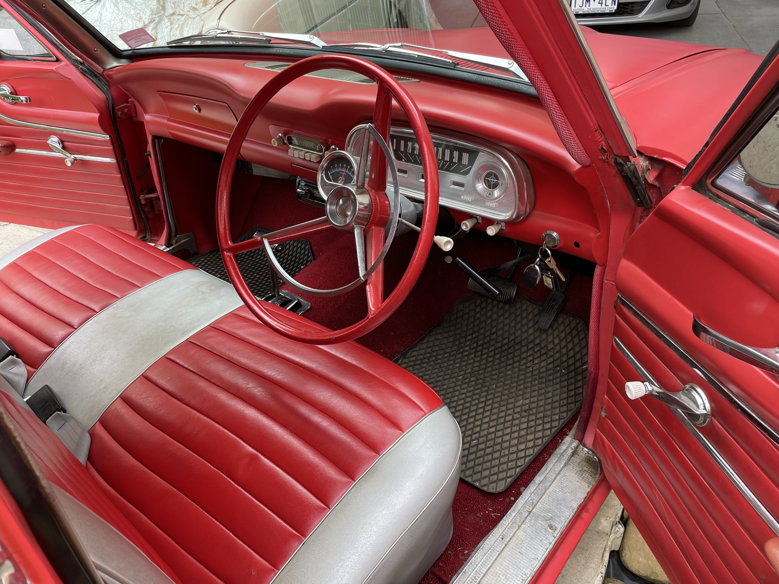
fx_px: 585
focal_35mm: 26
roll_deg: +4.7
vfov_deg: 53.1
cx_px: 390
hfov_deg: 67.3
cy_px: 292
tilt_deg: -33.0
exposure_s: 1/121
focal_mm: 4.2
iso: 40
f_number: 1.6
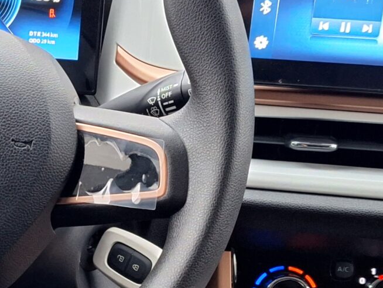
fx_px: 996
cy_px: 266
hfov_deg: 21.2
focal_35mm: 90
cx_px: 19
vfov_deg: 16.2
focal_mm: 5.54
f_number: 1.8
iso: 400
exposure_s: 1/20
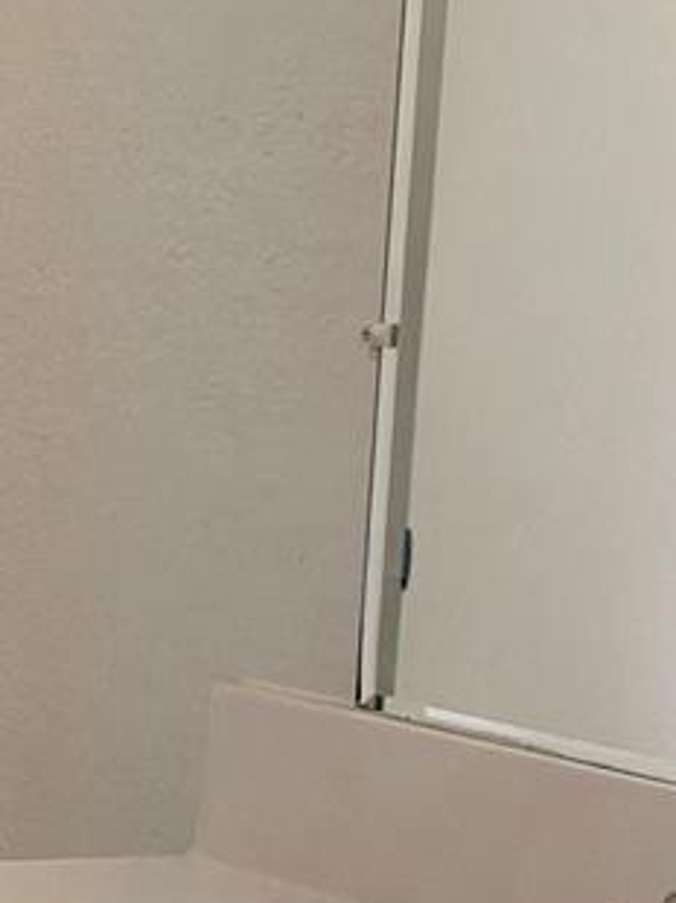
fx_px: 3103
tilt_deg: -4.0
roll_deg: -3.0
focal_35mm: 119
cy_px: 385
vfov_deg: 16.6
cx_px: -839
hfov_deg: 10.9
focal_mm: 6.93
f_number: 1.8
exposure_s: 1/120
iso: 125
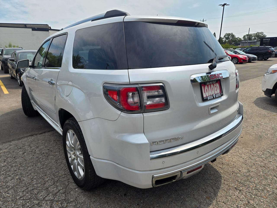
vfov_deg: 58.9
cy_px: 104
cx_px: 138
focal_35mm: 23
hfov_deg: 73.9
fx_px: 184
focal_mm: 5.4
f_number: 1.8
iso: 25
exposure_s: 1/1668
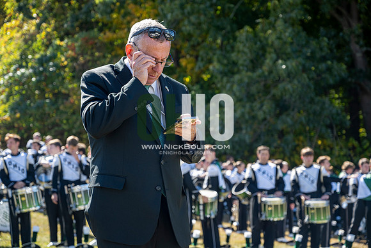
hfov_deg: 28.8
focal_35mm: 70
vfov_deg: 19.5
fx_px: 722
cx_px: 186
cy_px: 124
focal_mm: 70
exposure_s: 1/250
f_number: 4.5
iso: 100
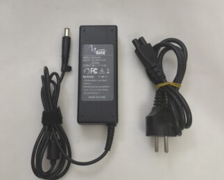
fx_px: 246
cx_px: 105
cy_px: 91
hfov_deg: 49.0
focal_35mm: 37
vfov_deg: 40.2
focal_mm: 6.57
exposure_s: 1/50
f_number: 1.6
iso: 400
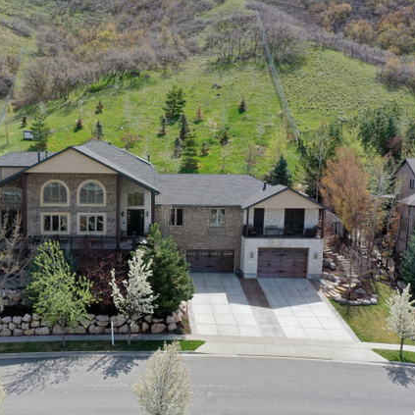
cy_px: 208
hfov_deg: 45.2
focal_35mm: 36
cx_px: 130
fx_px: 488
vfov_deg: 46.0
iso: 100
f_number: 5
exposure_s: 1/320
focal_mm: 10.26
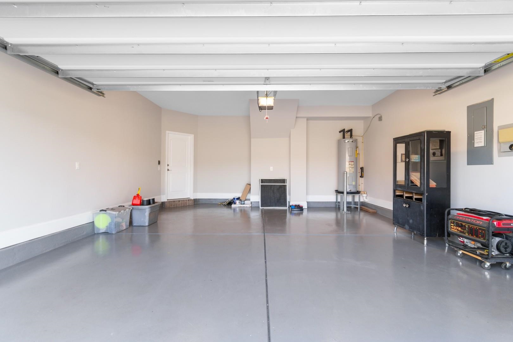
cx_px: 256
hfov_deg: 100.4
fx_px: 214
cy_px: 171
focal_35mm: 15
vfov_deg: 77.3
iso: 100
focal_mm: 10
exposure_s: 1/25
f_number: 4.5
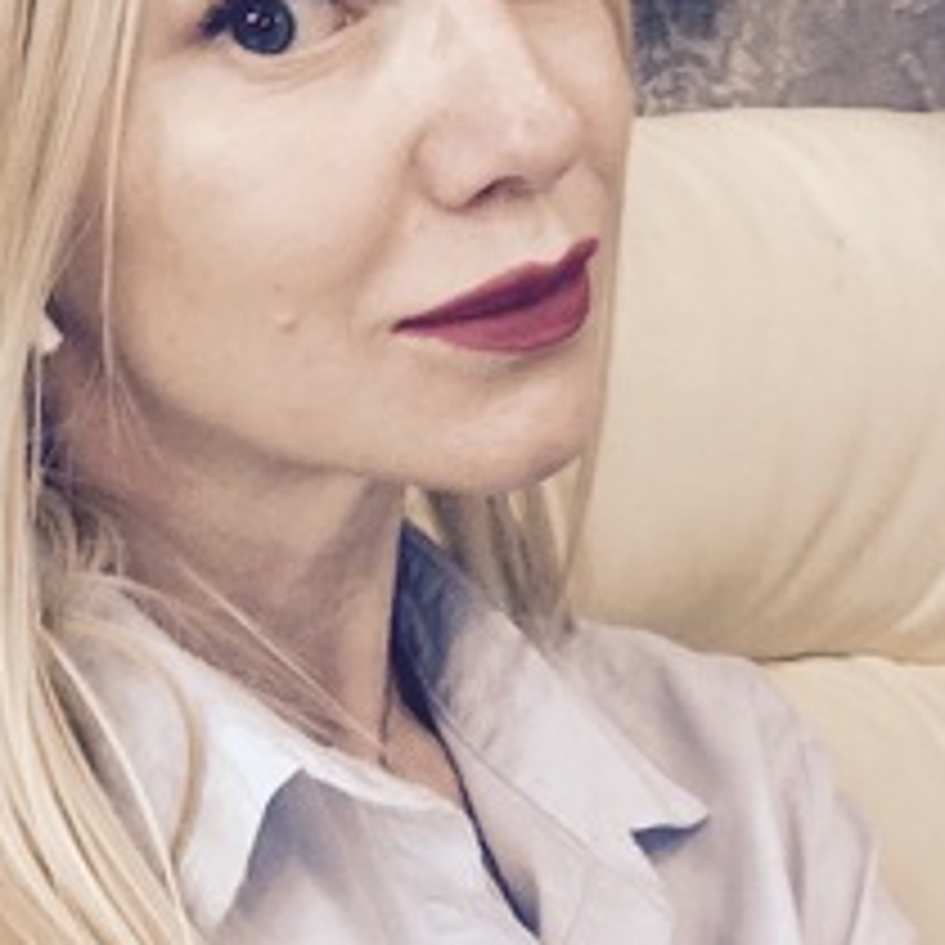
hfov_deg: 21.4
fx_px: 2502
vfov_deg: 21.4
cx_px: 389
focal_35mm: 81
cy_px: 544
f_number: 2.2
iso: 100
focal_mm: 2.87
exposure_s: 1/33
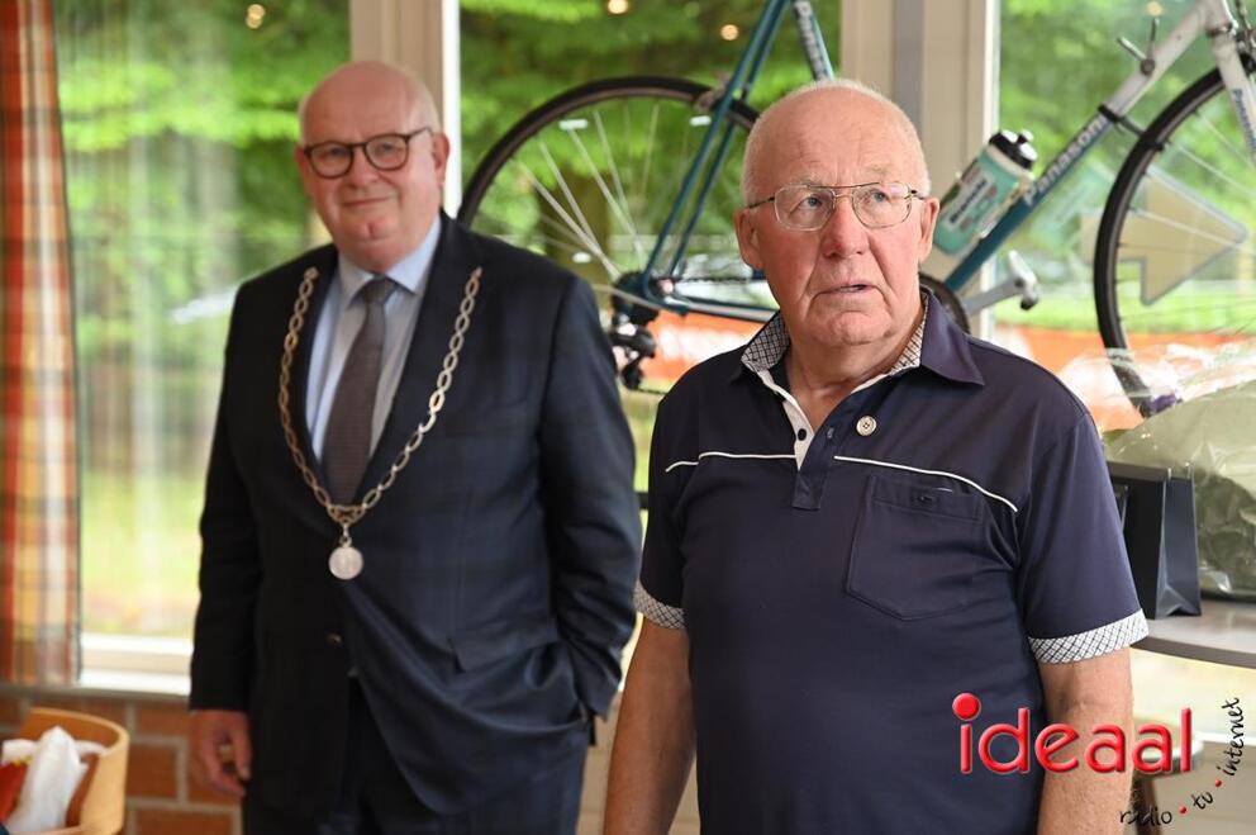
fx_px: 2439
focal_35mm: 70
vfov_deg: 19.4
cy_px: 418
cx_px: 628
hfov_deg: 28.9
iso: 900
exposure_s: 1/60
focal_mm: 70
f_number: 4
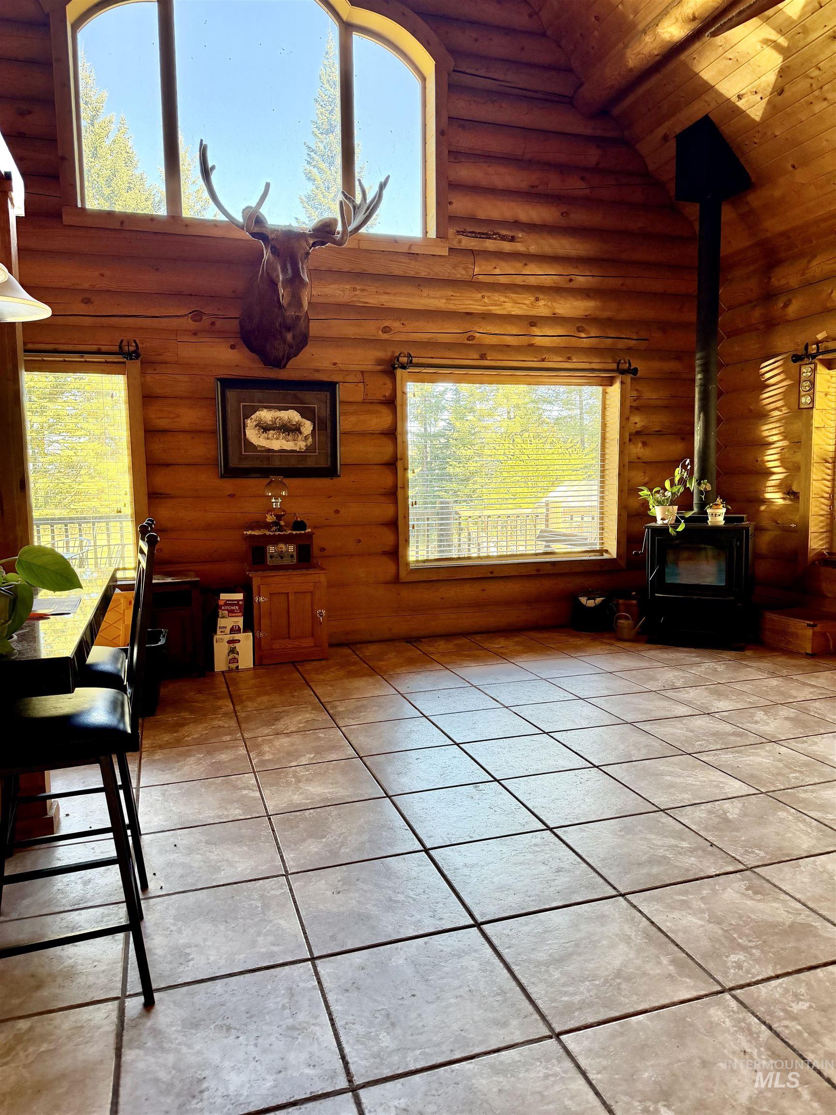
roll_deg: +0.9
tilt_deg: -5.9
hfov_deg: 56.8
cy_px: 558
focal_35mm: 24
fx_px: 773
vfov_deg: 71.6
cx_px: 418
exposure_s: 1/86
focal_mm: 6.76
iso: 200
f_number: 1.78
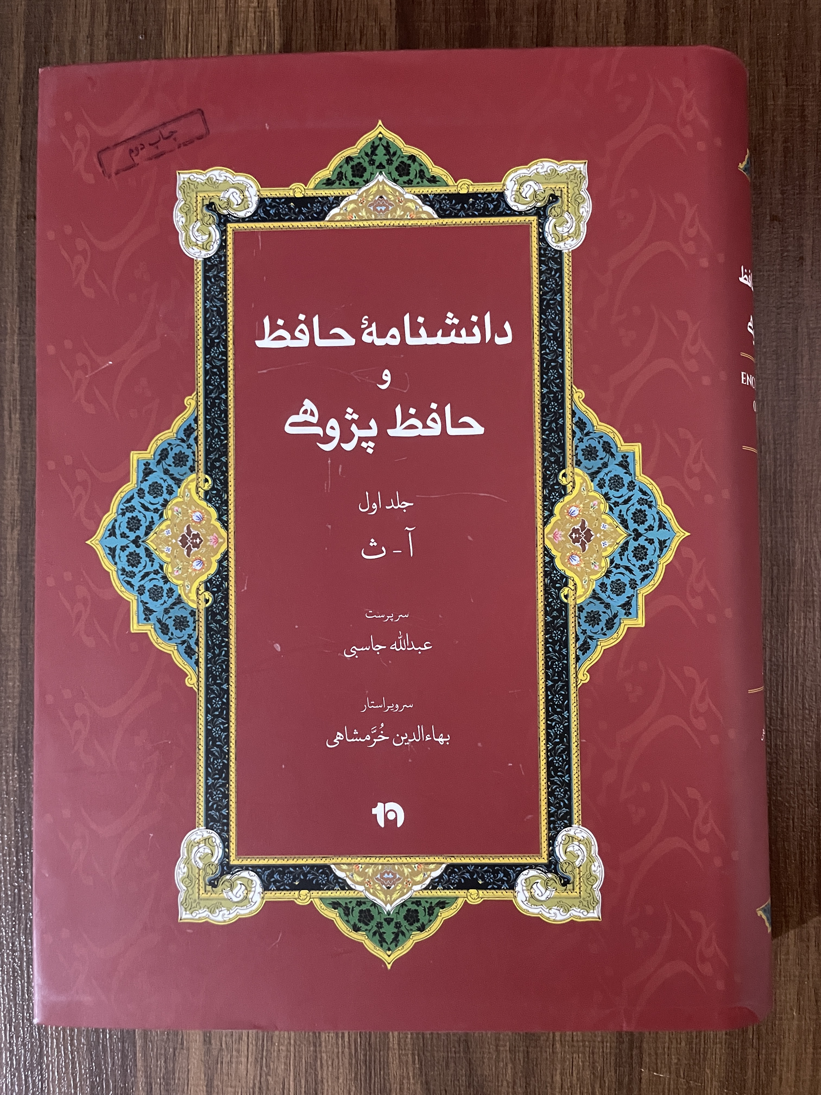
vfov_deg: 67.3
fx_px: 822
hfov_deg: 53.1
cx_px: 410
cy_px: 548
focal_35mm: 26
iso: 640
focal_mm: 4.2
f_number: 1.6
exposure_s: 1/30
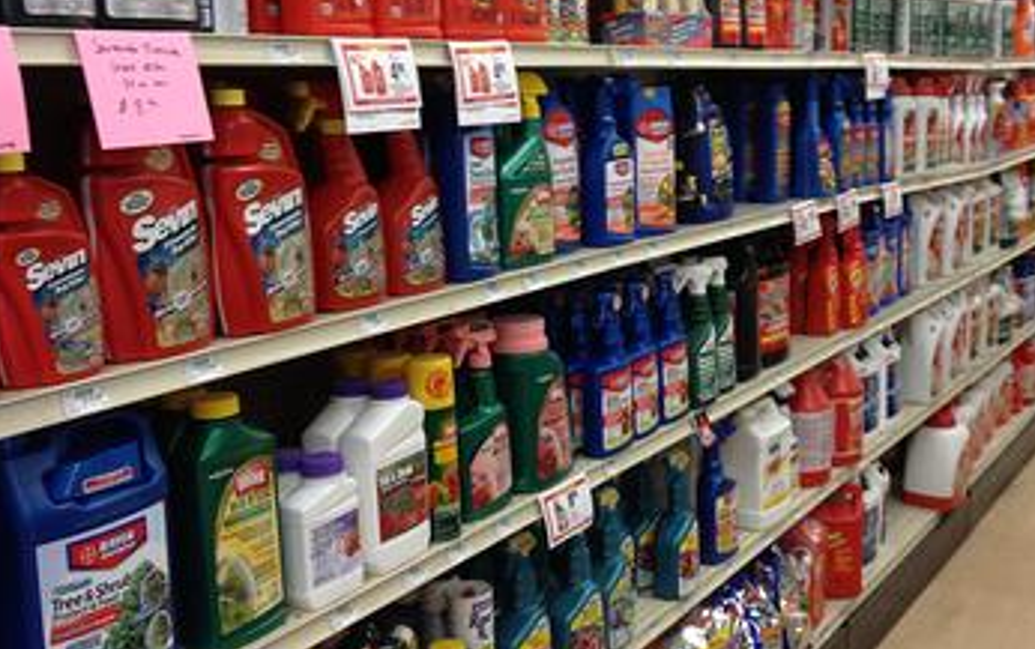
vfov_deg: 25.9
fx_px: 1412
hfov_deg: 40.0
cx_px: 645
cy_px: 290
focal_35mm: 50
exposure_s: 1/20
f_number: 2.4
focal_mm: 4.28
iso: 80
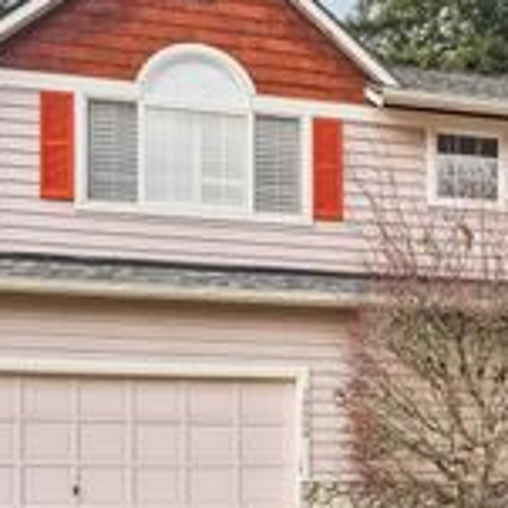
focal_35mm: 45
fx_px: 747
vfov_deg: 37.5
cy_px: 220
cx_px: 343
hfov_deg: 37.1
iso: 1600
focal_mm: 16
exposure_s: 1/1250
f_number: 8
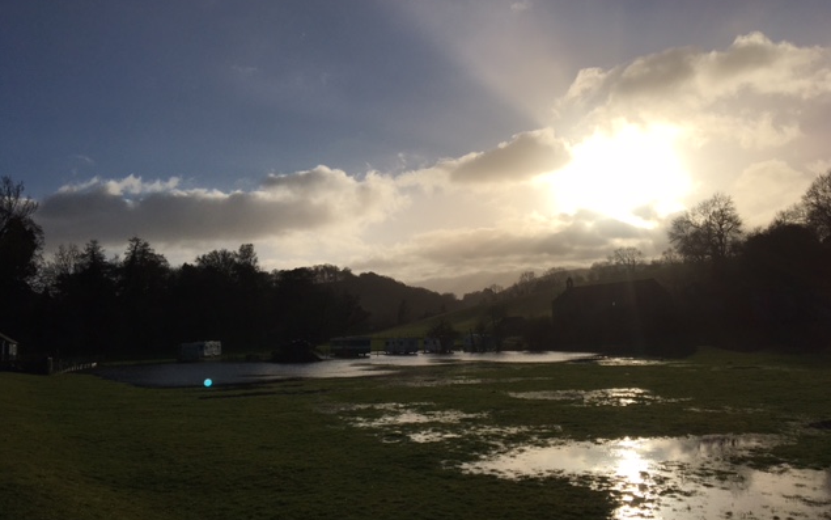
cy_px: 275
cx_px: 414
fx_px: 702
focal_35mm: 31
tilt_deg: +4.7
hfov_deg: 61.2
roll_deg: +0.6
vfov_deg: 40.6
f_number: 2.2
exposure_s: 1/9615
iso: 25
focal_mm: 4.15
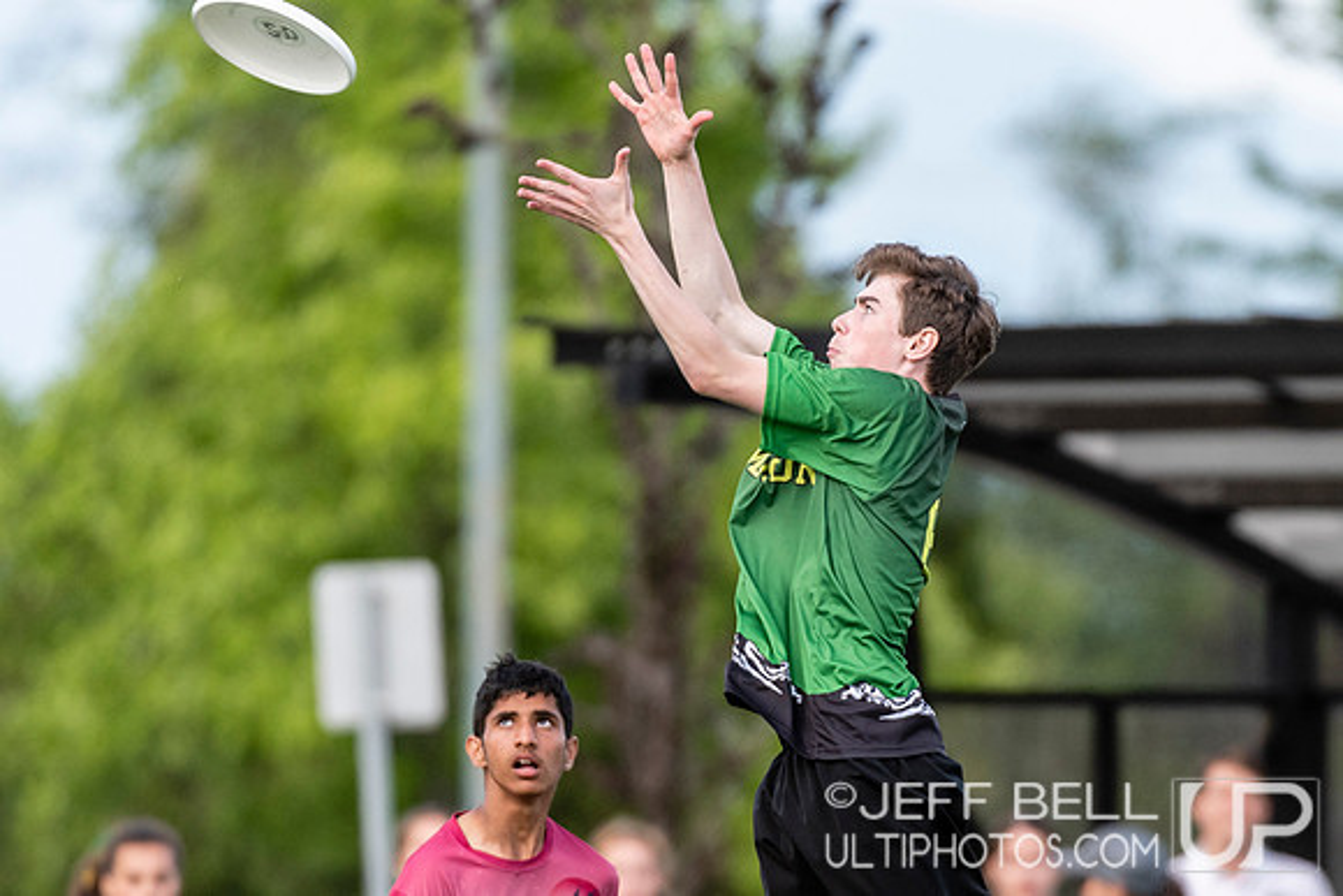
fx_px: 33426
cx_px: 903
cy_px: 668
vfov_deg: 1.5
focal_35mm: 896
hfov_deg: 2.3
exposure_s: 1/1250
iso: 450
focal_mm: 400
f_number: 4
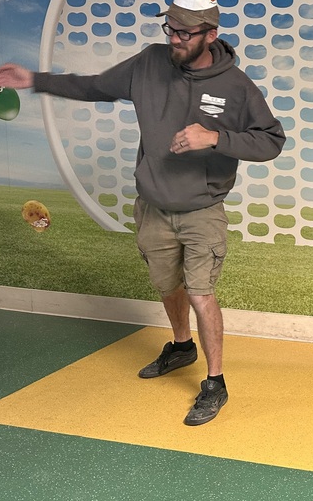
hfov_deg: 21.1
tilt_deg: -7.1
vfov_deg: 38.6
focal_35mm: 52
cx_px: 469
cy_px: 181
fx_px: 710
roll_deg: -1.6
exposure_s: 1/60
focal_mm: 6.86
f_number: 1.78
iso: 200
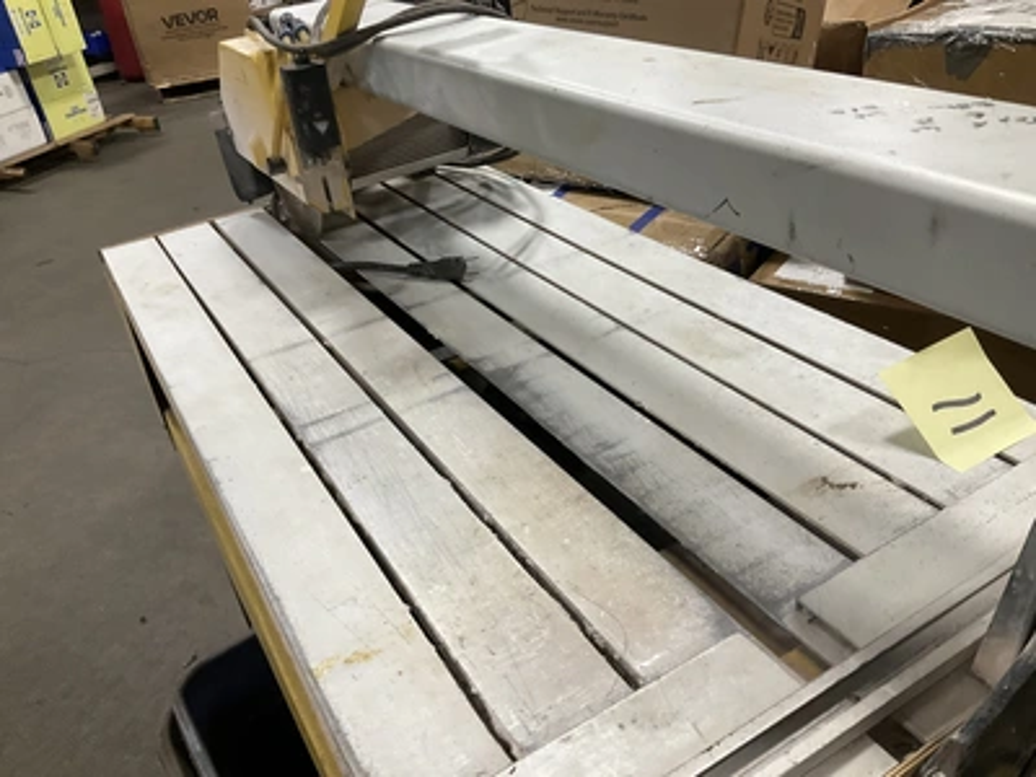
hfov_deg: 61.7
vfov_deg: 48.2
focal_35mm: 29
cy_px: 388
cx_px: 518
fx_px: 868
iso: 125
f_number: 1.8
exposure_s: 1/60
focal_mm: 3
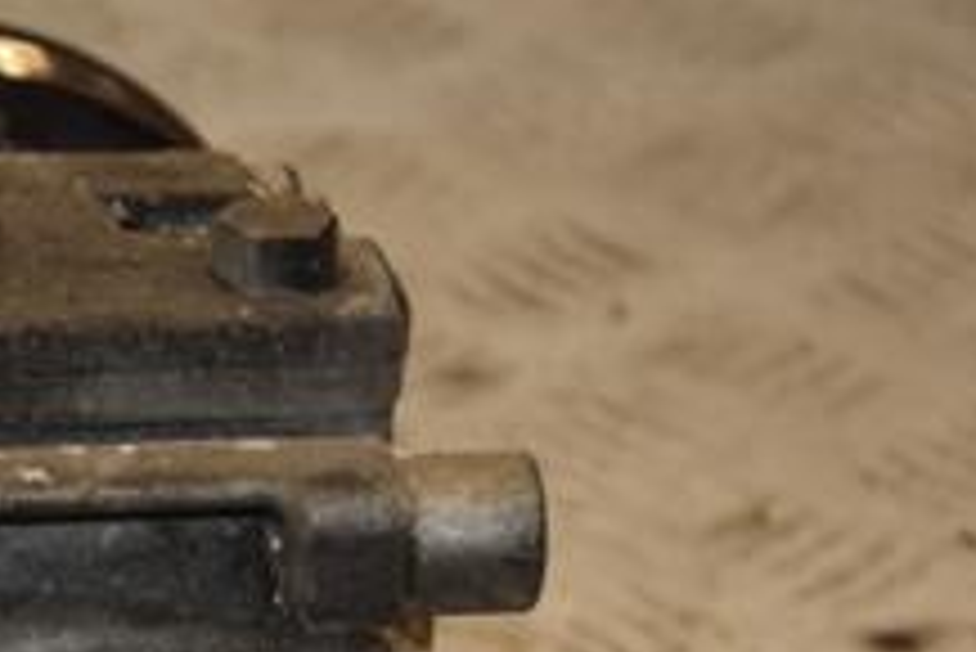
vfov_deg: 5.3
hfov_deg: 7.9
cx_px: -238
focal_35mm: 257
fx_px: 6972
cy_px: 782
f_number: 5.6
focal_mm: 62
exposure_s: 1/200
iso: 800
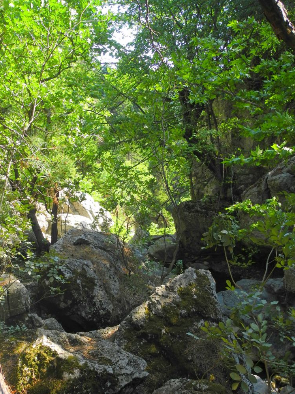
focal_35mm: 36
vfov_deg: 50.7
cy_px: 253
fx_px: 409
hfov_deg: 39.3
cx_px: 106
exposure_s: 1/250
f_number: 2.8
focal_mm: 6
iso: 100
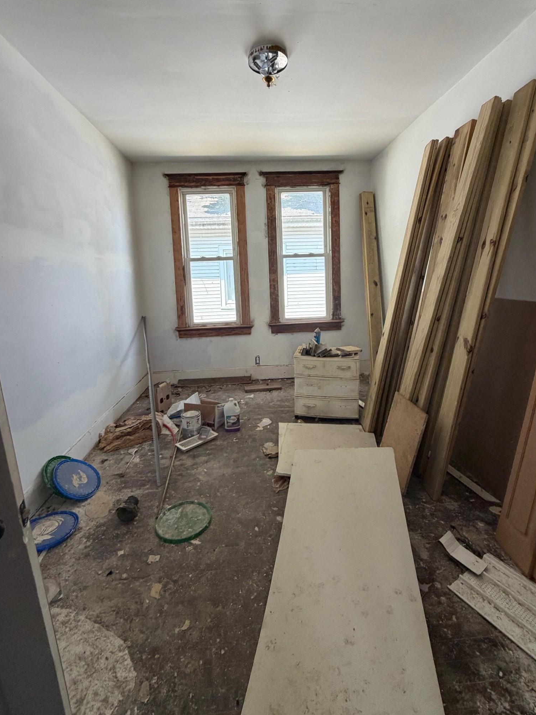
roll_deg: +2.2
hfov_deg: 78.1
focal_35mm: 16
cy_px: 313
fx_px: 330
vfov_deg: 94.0
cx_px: 274
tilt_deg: -6.0
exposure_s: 1/121
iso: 200
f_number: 2.2
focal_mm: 2.22
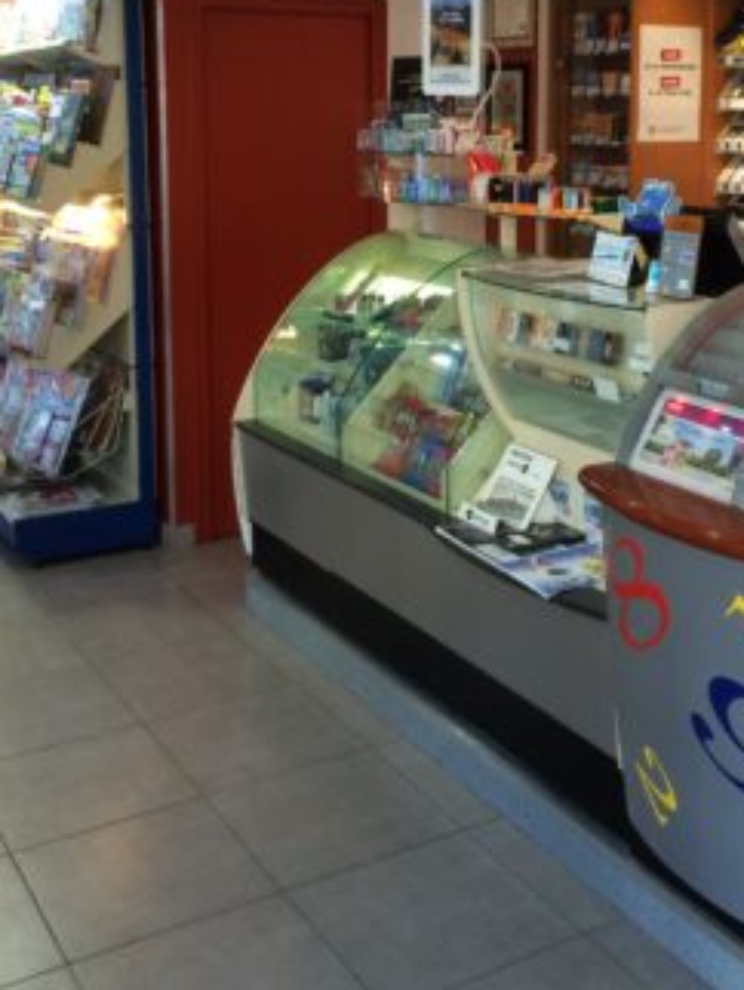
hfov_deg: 32.1
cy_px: 283
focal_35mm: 45
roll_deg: -0.5
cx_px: 453
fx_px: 1288
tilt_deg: -7.8
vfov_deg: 41.2
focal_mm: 4.15
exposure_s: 1/33
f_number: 2.2
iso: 125
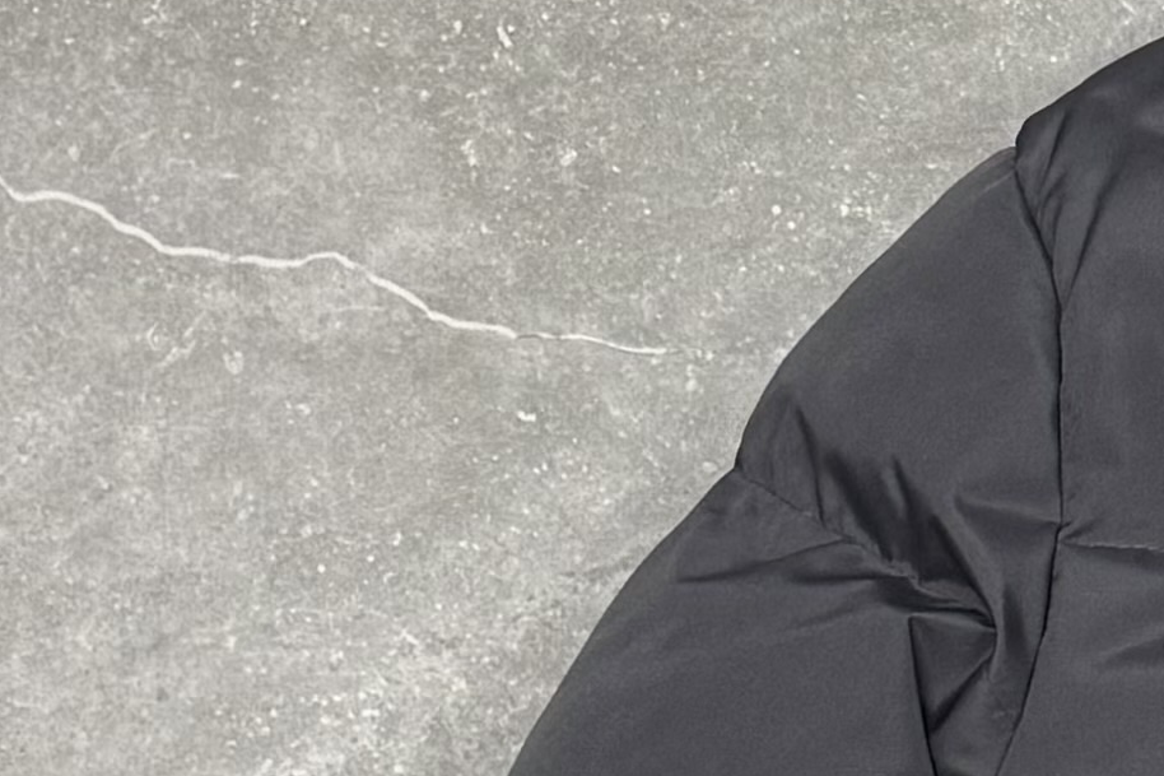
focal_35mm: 154
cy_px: 1148
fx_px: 4978
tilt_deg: -81.2
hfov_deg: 12.5
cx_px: 1908
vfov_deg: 8.7
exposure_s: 1/100
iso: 125
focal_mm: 6.76
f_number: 1.78
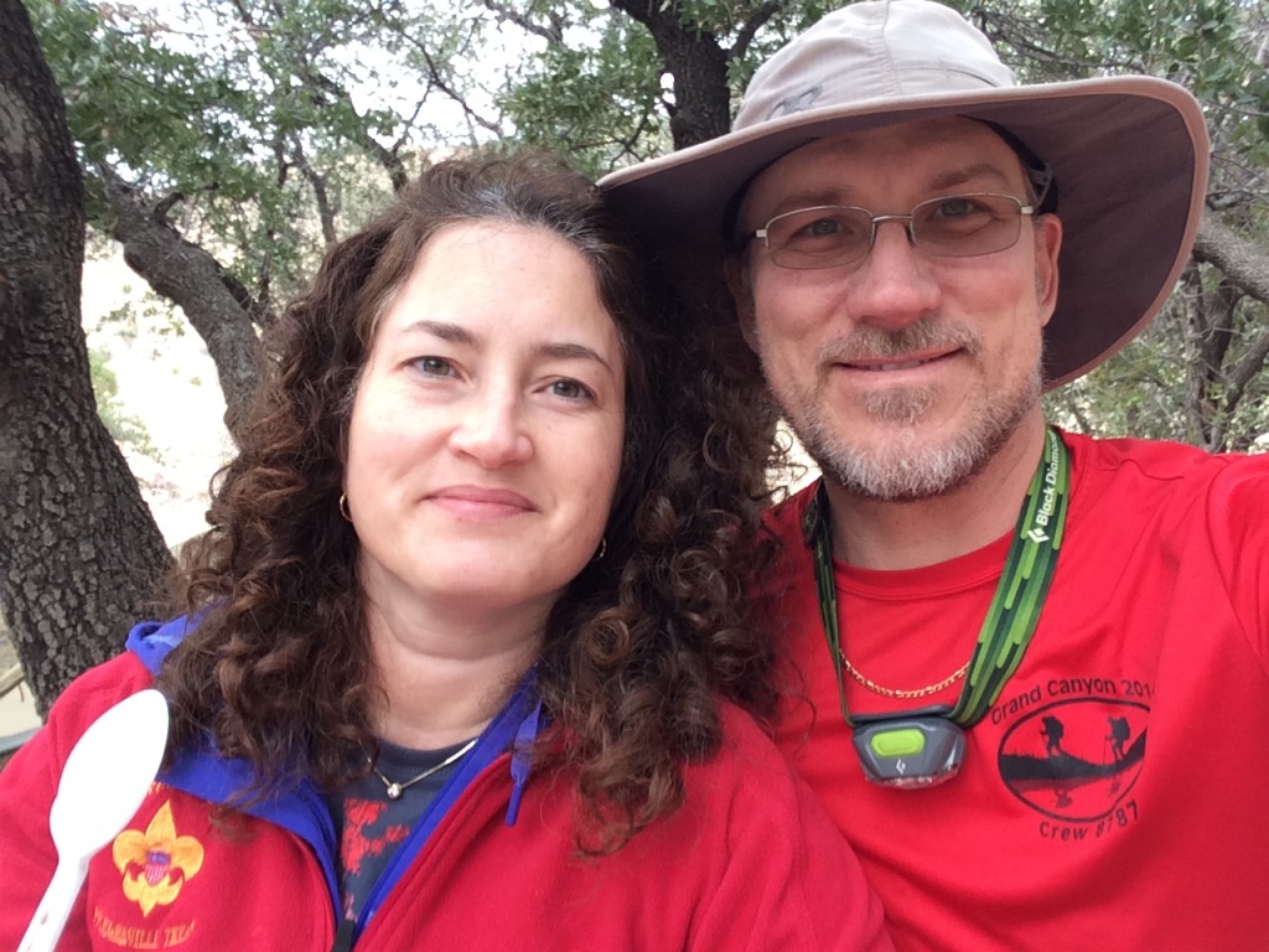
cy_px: 476
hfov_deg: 58.4
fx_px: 1136
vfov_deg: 45.4
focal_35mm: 31
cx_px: 634
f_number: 2.4
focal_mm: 2.15
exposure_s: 1/60
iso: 50
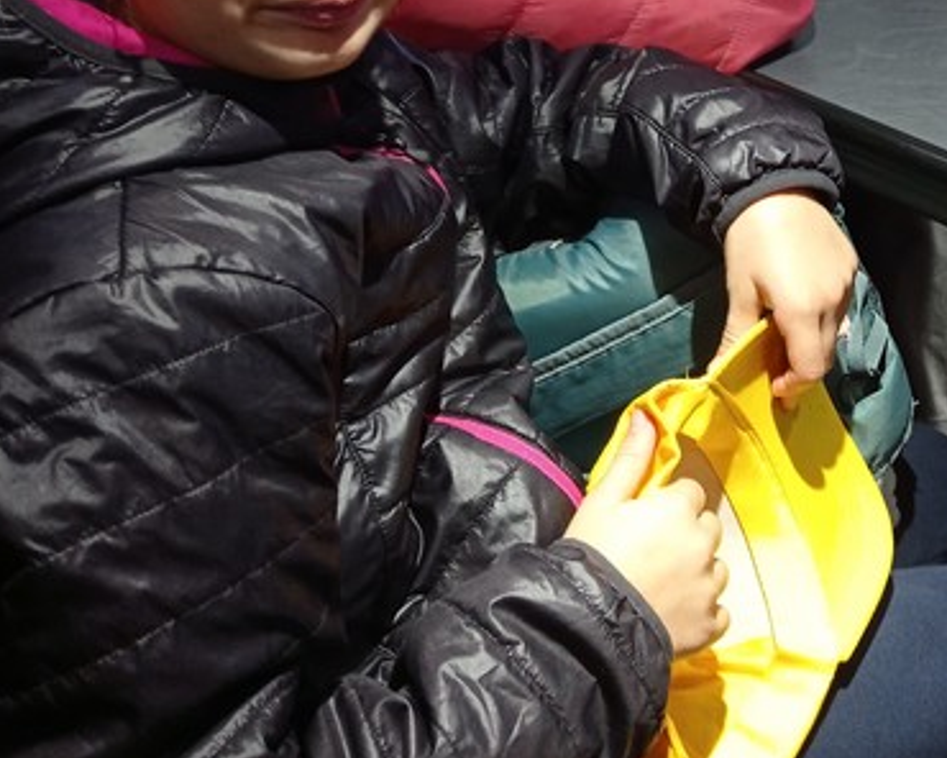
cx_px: 696
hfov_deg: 31.5
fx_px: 1654
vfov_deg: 24.3
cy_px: -54
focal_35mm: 59
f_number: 1.79
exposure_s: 1/33.3
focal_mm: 4.74
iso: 363
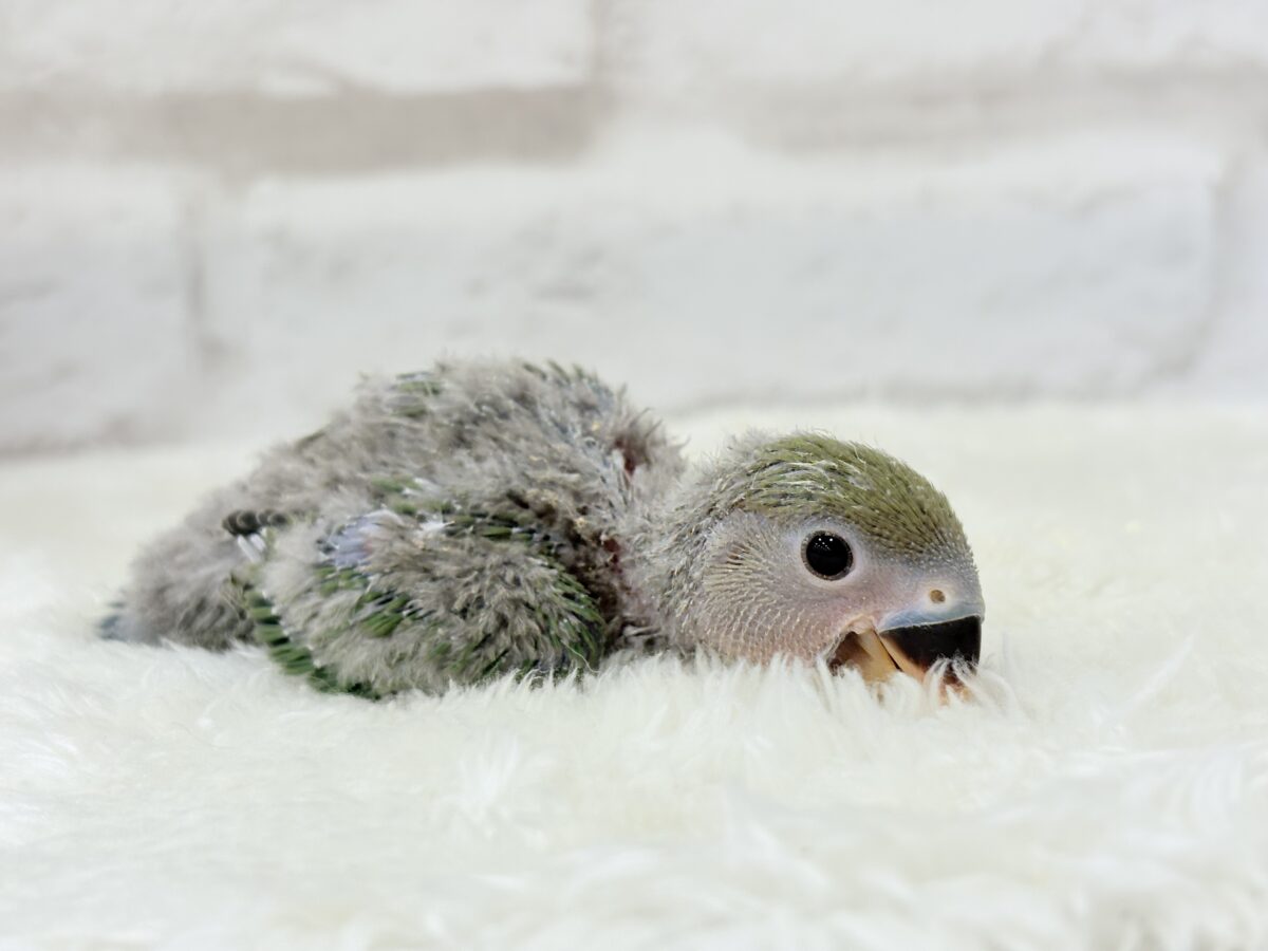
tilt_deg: -6.4
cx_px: 634
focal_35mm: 52
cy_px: 476
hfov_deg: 36.8
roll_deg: +2.4
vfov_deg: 28.0
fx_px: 1905
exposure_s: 1/100
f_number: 1.6
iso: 64
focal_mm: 5.96
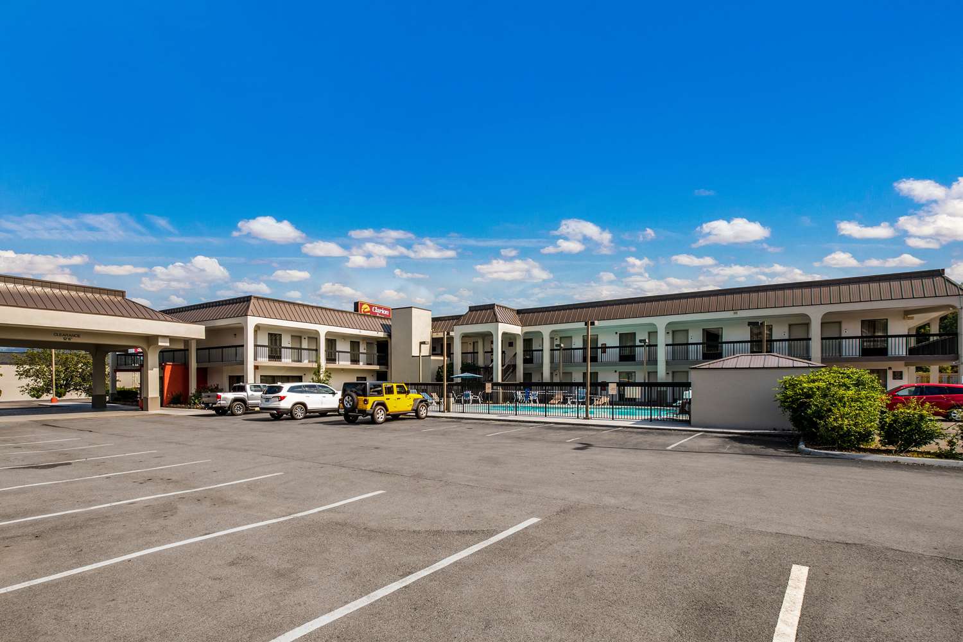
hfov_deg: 100.4
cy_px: 321
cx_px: 482
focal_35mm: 15
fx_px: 401
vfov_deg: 77.3
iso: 100
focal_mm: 10
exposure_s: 1/40
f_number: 11
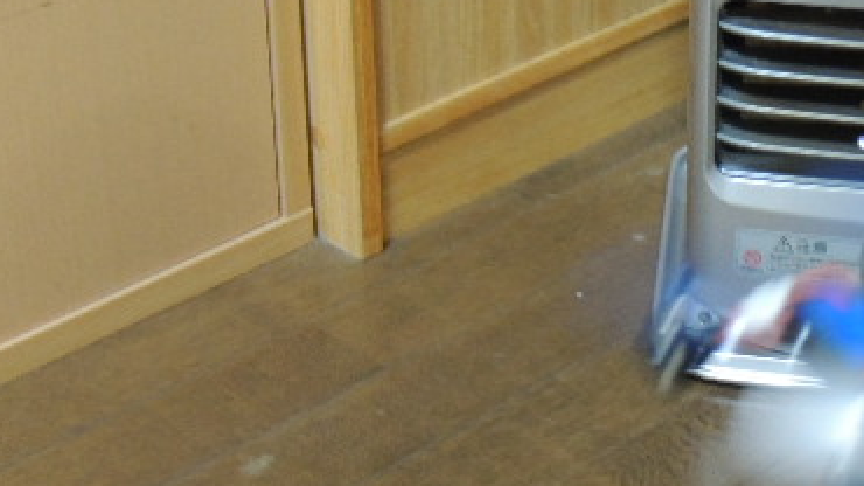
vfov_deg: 10.7
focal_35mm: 113
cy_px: 362
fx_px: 2588
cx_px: 682
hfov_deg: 18.8
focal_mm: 10.7
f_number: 3.7
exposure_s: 1/10
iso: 800
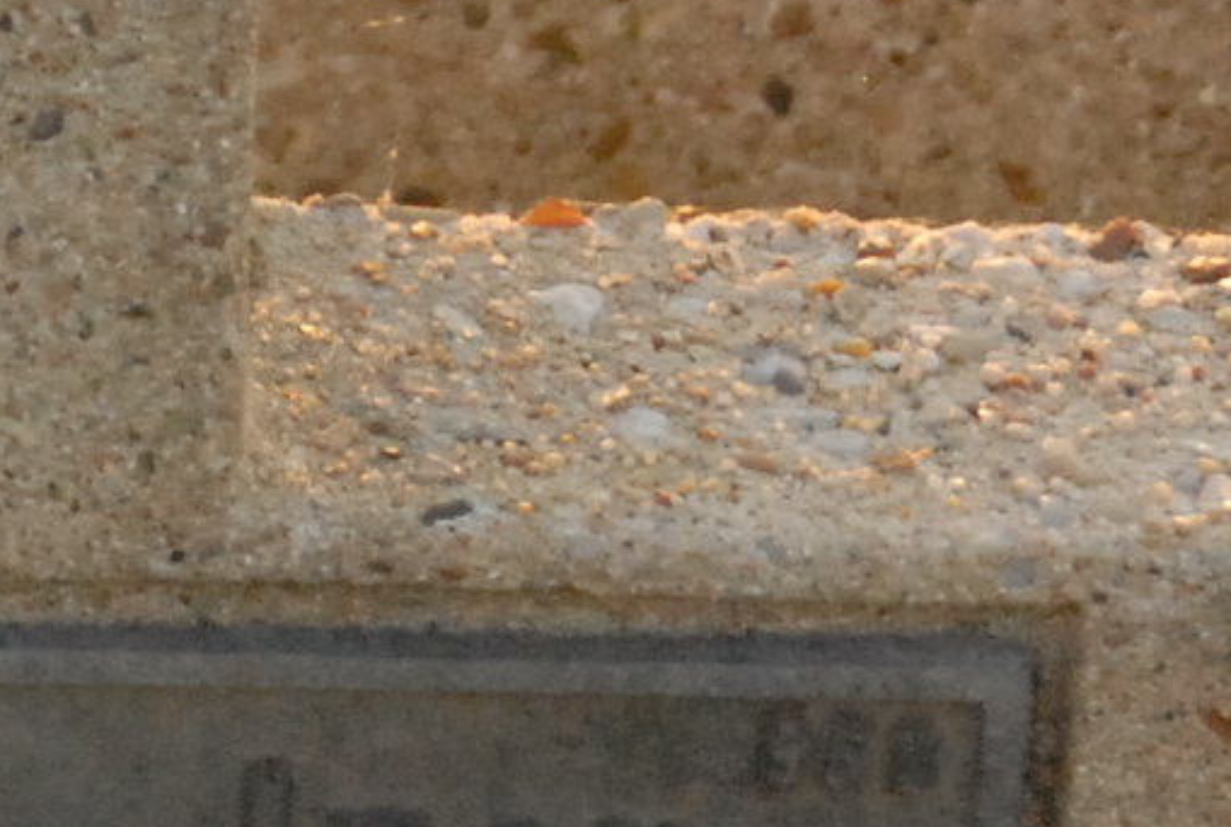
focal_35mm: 555
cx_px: 148
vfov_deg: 2.5
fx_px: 19017
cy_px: 438
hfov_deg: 3.7
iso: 1600
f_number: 7.1
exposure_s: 1/800
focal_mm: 65
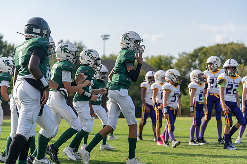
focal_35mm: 84
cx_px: 124
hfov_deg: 24.2
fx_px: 576
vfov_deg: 16.3
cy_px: 82
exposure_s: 1/1250
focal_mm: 84
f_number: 2.8
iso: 100
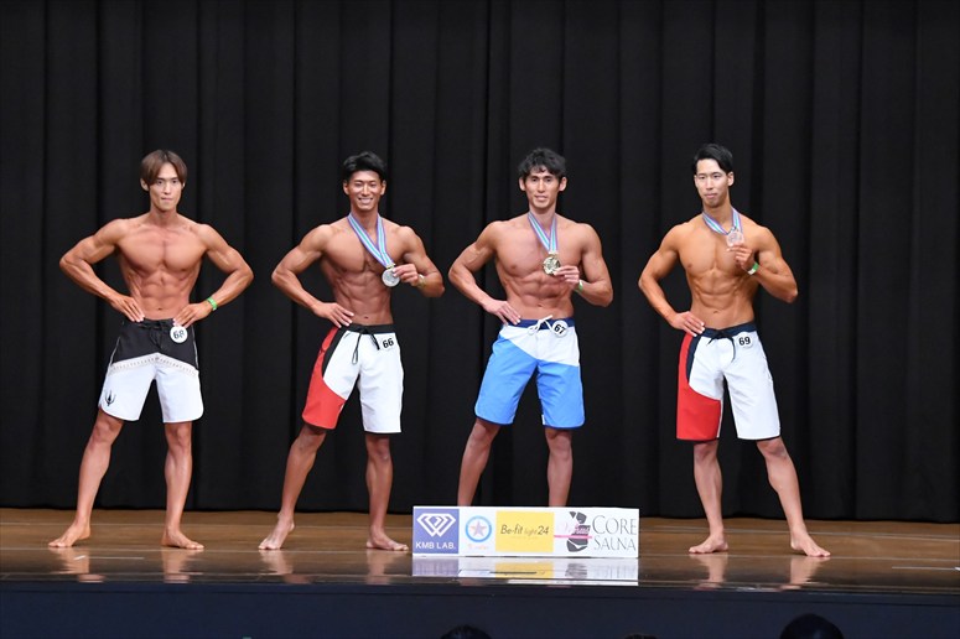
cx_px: 480
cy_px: 320
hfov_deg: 13.1
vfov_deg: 8.7
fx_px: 4185
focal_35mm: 157
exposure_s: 1/400
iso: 8000
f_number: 5.6
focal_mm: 105
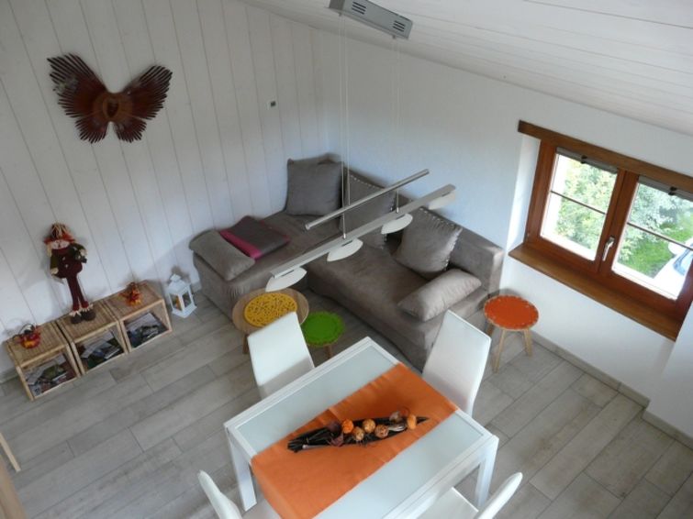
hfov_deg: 63.5
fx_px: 560
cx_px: 346
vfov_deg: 49.7
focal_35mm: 28
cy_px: 260
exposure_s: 1/20
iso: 200
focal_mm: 4.6
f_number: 2.8
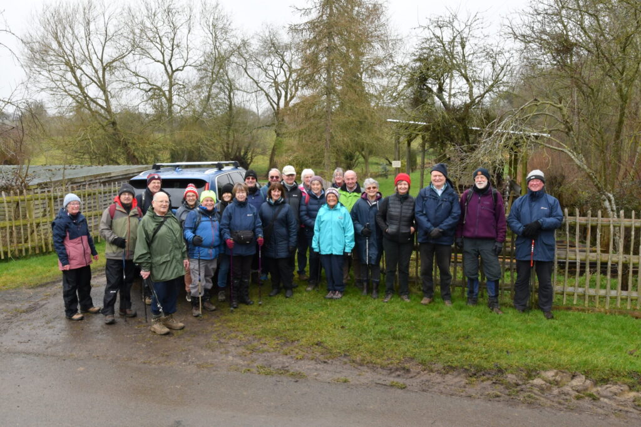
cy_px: 214
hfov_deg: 61.9
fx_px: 534
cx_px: 320
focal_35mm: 30
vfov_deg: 43.6
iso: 800
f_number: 11
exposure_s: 1/30
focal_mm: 20
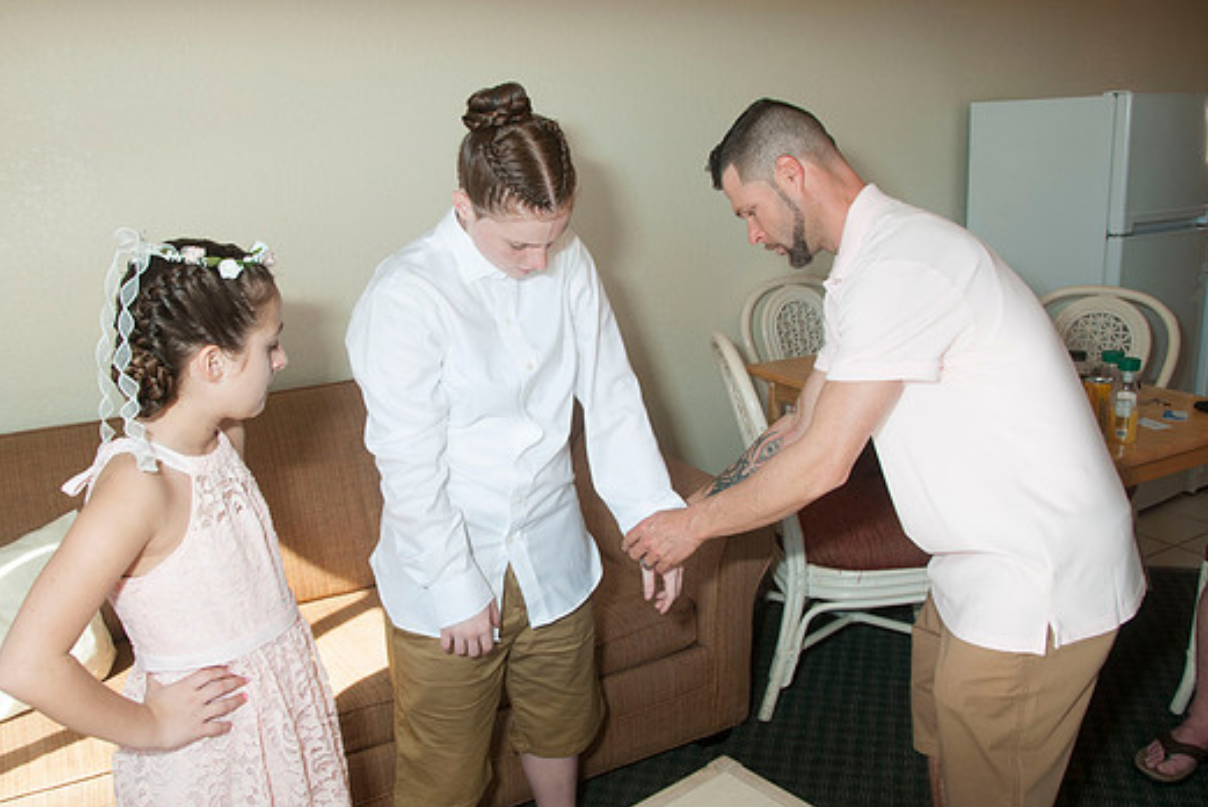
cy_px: 372
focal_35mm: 30
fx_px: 1007
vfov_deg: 43.6
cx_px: 550
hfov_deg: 61.8
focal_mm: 18
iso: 400
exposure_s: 1/250
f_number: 5.6
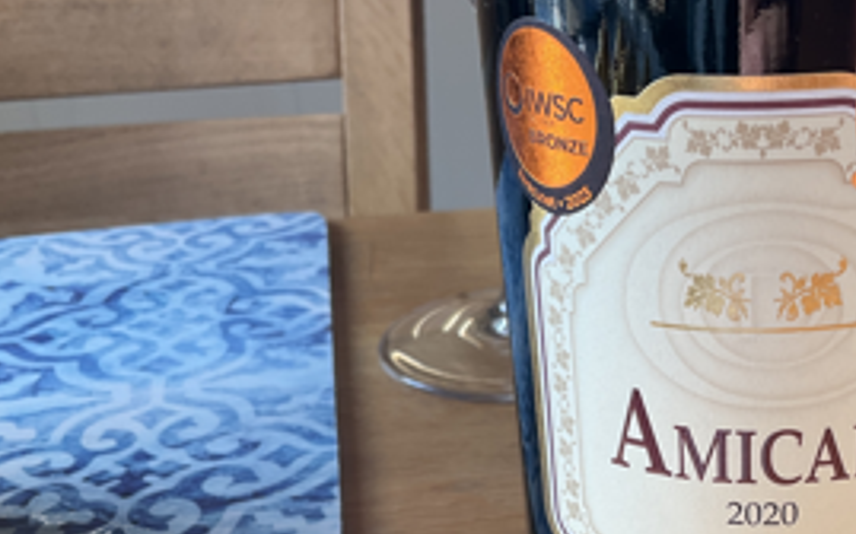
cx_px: 686
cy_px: 490
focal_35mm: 61
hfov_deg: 32.6
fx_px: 1423
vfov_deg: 20.8
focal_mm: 3
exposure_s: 1/122
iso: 40
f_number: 1.8
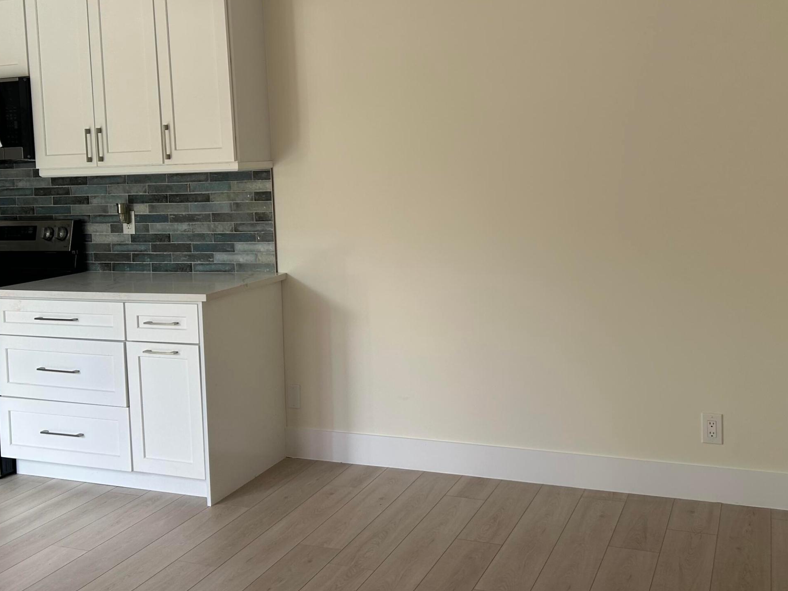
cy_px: 201
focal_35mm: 39
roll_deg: +2.1
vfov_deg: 36.5
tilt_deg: -2.5
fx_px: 888
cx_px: 415
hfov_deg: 47.8
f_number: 1.5
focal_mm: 5.7
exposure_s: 1/121
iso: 50
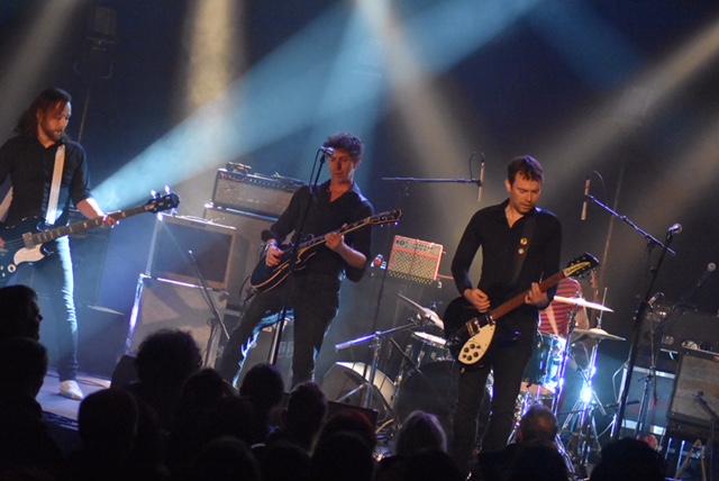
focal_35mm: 117
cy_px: 240
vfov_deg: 11.7
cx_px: 360
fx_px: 2339
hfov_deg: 17.5
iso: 12800
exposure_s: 1/200
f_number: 4
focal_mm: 78
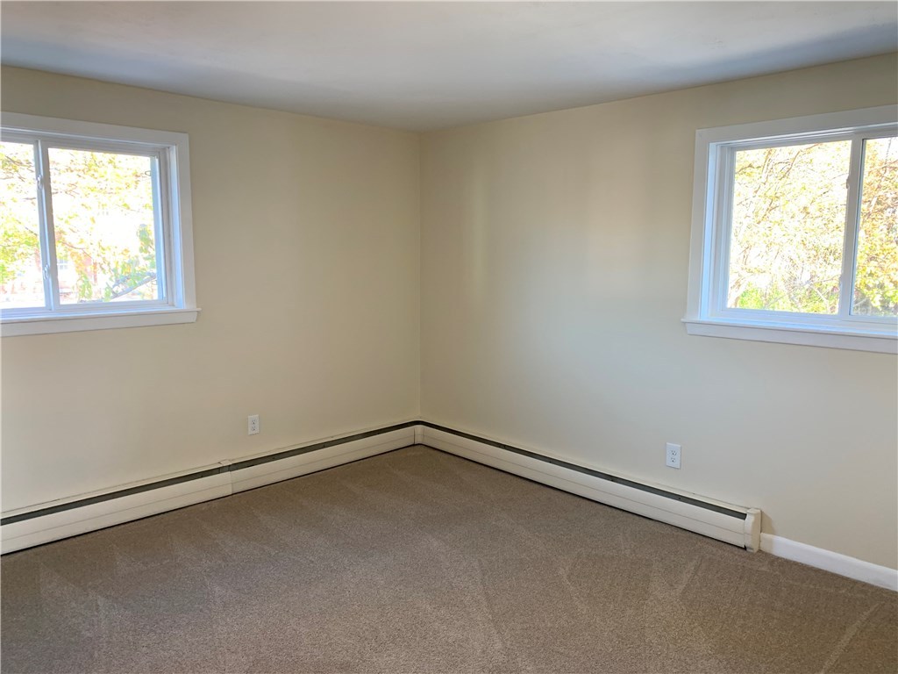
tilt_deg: -7.3
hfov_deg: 67.3
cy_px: 337
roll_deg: +0.6
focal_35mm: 26
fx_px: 674
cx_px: 449
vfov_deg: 53.1
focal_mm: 4.25
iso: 100
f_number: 1.8
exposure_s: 1/60
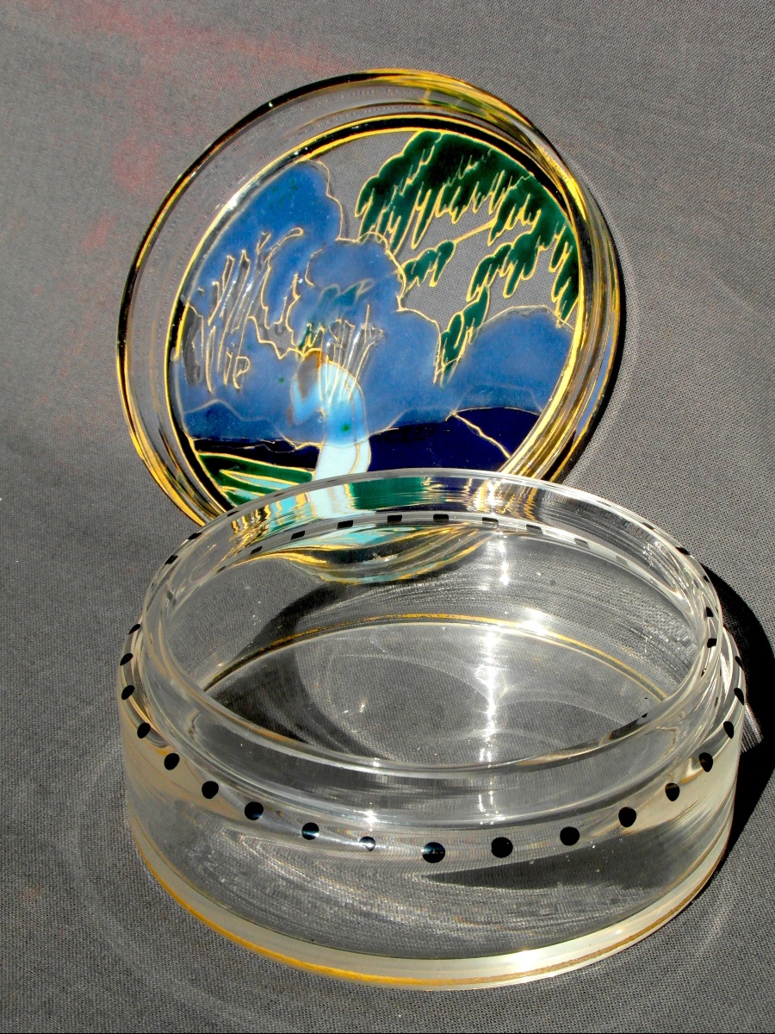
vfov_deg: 26.7
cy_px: 517
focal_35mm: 73
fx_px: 2179
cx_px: 388
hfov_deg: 20.2
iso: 80
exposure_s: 1/350
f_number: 6
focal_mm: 11.9
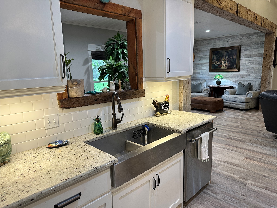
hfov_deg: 71.6
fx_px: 192
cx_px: 138
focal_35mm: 24
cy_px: 104
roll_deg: +1.7
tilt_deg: -9.5
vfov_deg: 56.8
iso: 125
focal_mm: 6.86
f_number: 1.78
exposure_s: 1/60
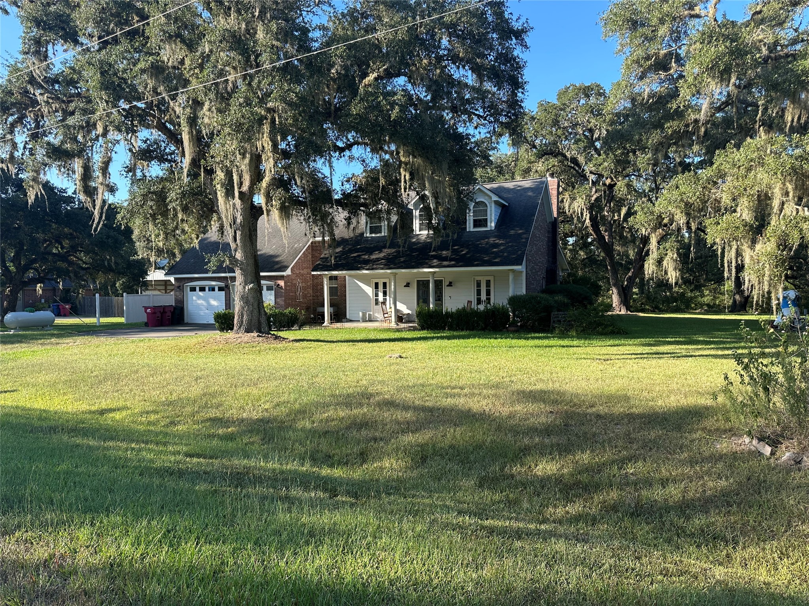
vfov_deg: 56.8
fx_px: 561
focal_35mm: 24
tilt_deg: -0.8
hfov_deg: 71.6
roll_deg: +0.3
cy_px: 303
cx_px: 404
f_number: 1.78
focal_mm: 6.86
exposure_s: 1/971
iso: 80
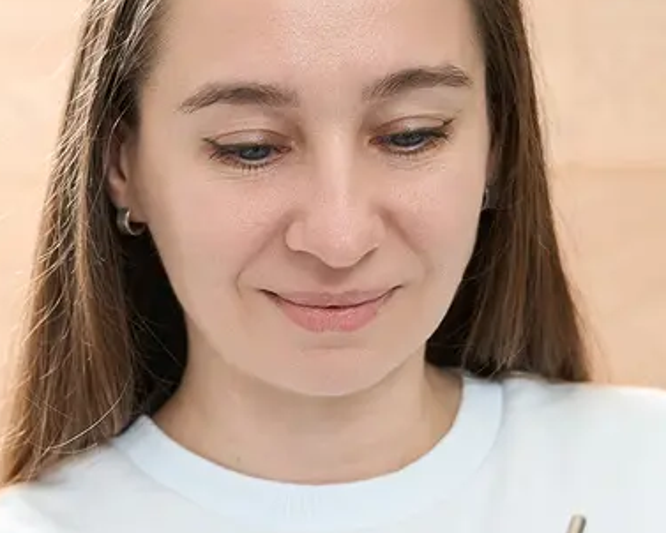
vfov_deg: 11.1
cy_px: 592
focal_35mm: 138
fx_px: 2714
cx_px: 51
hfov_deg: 13.8
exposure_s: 1/250
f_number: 3.2
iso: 100
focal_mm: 43.2
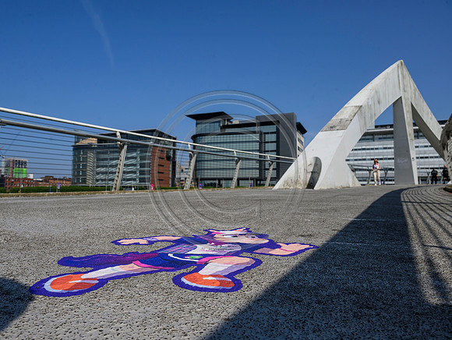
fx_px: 340
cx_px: 197
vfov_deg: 53.2
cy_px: 170
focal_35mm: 26
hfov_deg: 67.0
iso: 200
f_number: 11
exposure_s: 1/500
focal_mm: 24
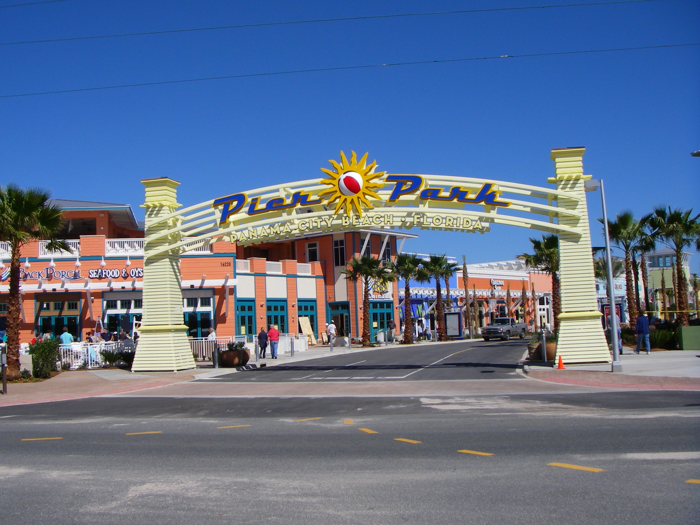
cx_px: 350
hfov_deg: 49.0
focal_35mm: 38
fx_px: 768
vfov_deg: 37.7
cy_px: 262
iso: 80
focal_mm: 6.3
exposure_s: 1/640
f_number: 6.6
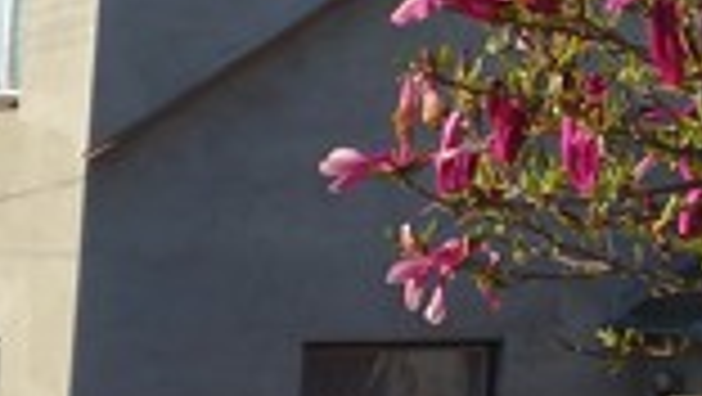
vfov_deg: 6.0
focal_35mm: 199
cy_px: -320
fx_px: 3707
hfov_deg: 9.6
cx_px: 1708
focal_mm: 13.42
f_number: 5.6
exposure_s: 1/500
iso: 125
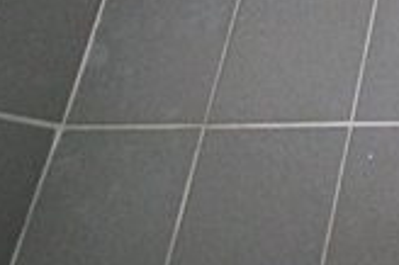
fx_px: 808
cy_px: -267
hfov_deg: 19.0
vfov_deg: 15.1
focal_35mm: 73
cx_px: 766
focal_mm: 10
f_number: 4
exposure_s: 1/200
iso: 800
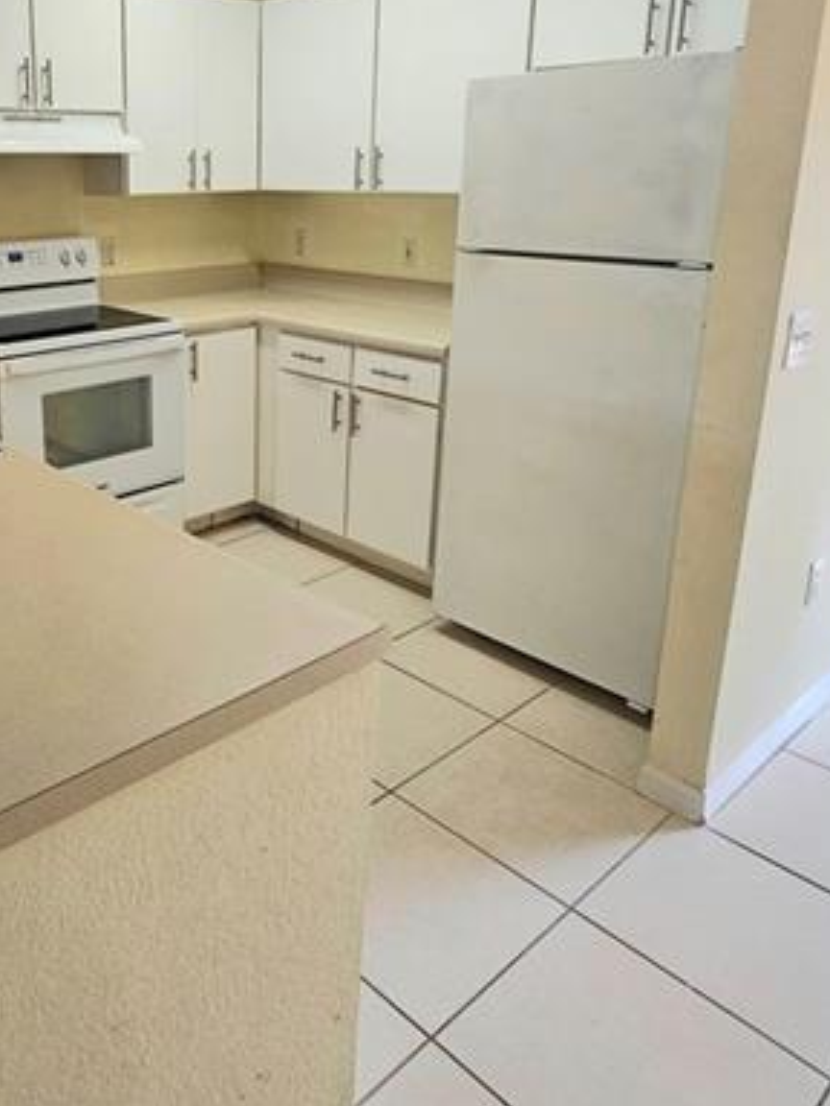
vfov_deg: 66.0
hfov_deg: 50.1
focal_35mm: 26
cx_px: 176
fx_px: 831
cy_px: 397
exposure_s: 1/60.2
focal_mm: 2.2
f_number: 2.2
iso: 80
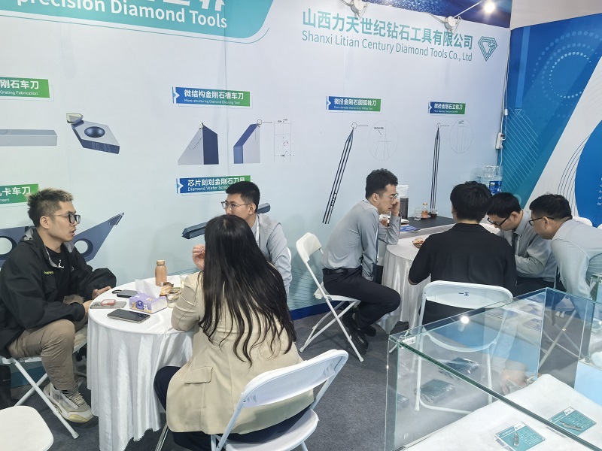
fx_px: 470
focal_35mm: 27
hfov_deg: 65.3
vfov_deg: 51.4
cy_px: 226
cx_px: 301
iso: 250
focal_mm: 5.75
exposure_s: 1/100
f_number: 4
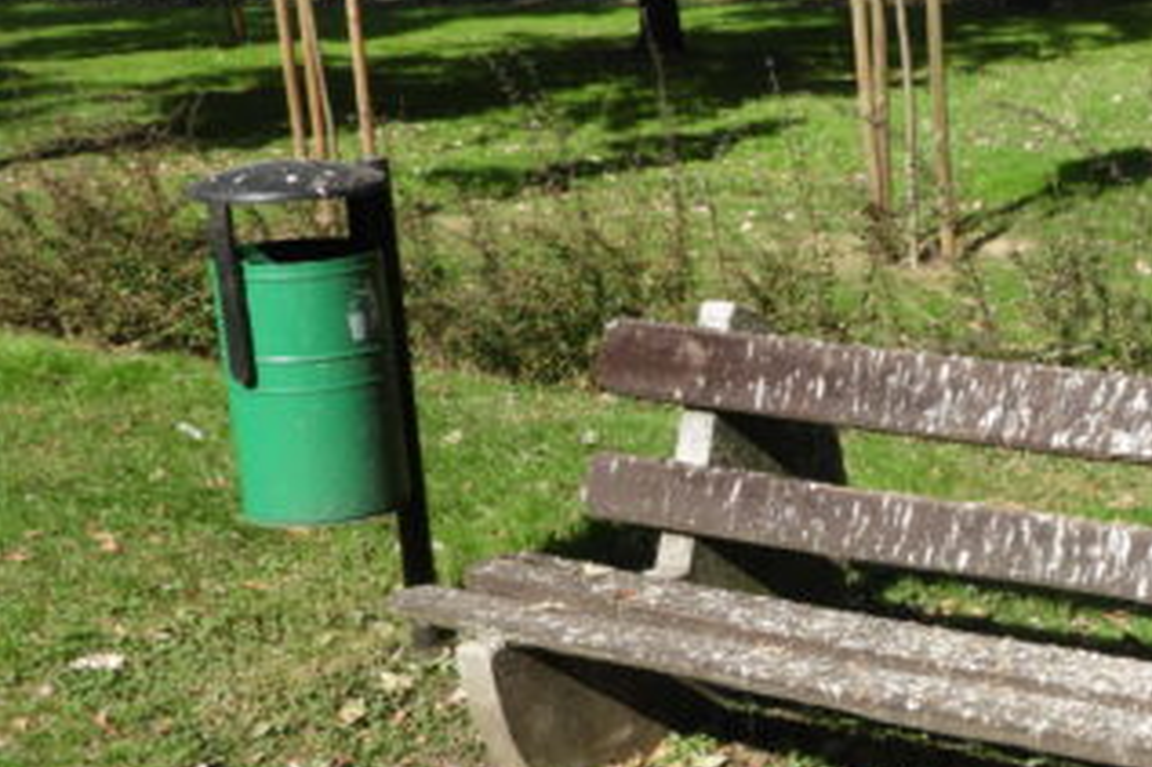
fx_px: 2079
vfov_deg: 20.8
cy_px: 534
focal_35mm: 65
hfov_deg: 29.4
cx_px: 1087
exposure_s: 1/640
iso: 100
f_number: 3.6
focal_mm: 5.9
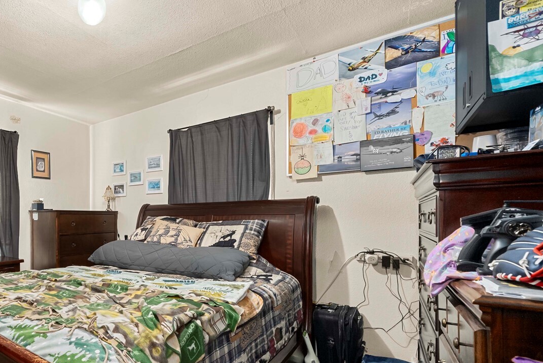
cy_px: 238
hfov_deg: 78.3
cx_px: 117
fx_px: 287
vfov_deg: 63.2
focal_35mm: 19
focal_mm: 12
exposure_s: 1/4
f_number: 7.1
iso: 1000
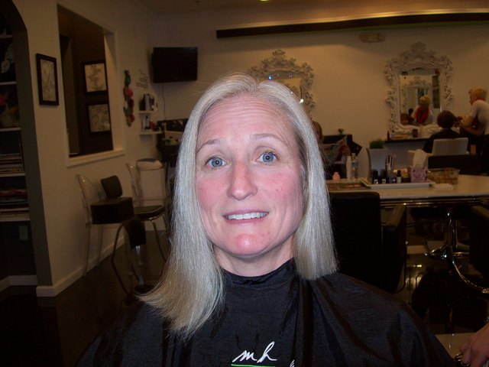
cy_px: 184
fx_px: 509
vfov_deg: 39.7
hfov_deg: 51.4
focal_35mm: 36
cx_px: 244
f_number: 2.7
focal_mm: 6
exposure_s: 1/64
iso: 80
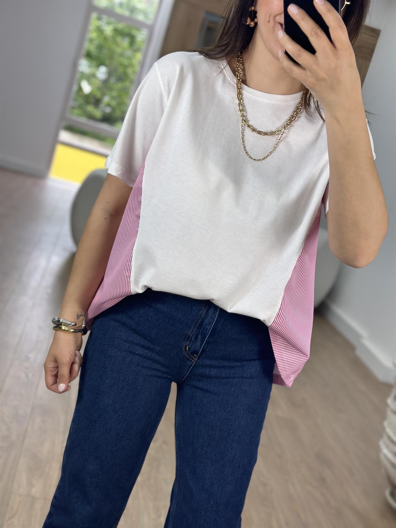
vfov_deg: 39.7
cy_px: 264
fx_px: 732
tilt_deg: -34.0
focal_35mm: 48
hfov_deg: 30.3
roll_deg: -16.1
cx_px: 198
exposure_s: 1/326
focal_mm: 6.86
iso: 80
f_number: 1.78
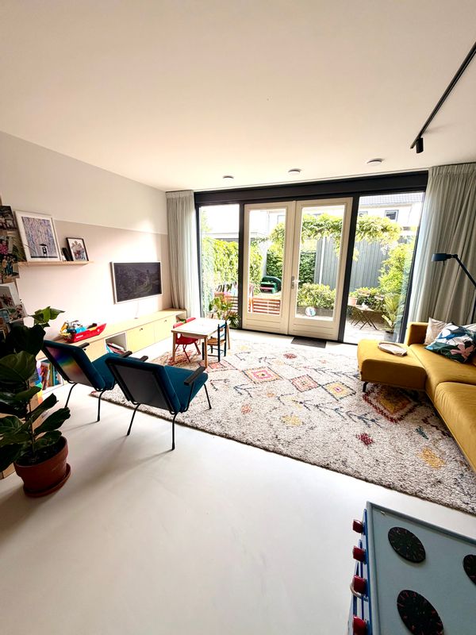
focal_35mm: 14
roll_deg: -2.2
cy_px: 318
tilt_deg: -13.7
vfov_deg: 102.1
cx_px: 238
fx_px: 257
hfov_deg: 85.7
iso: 64
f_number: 2.2
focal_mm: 2.22
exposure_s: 1/121
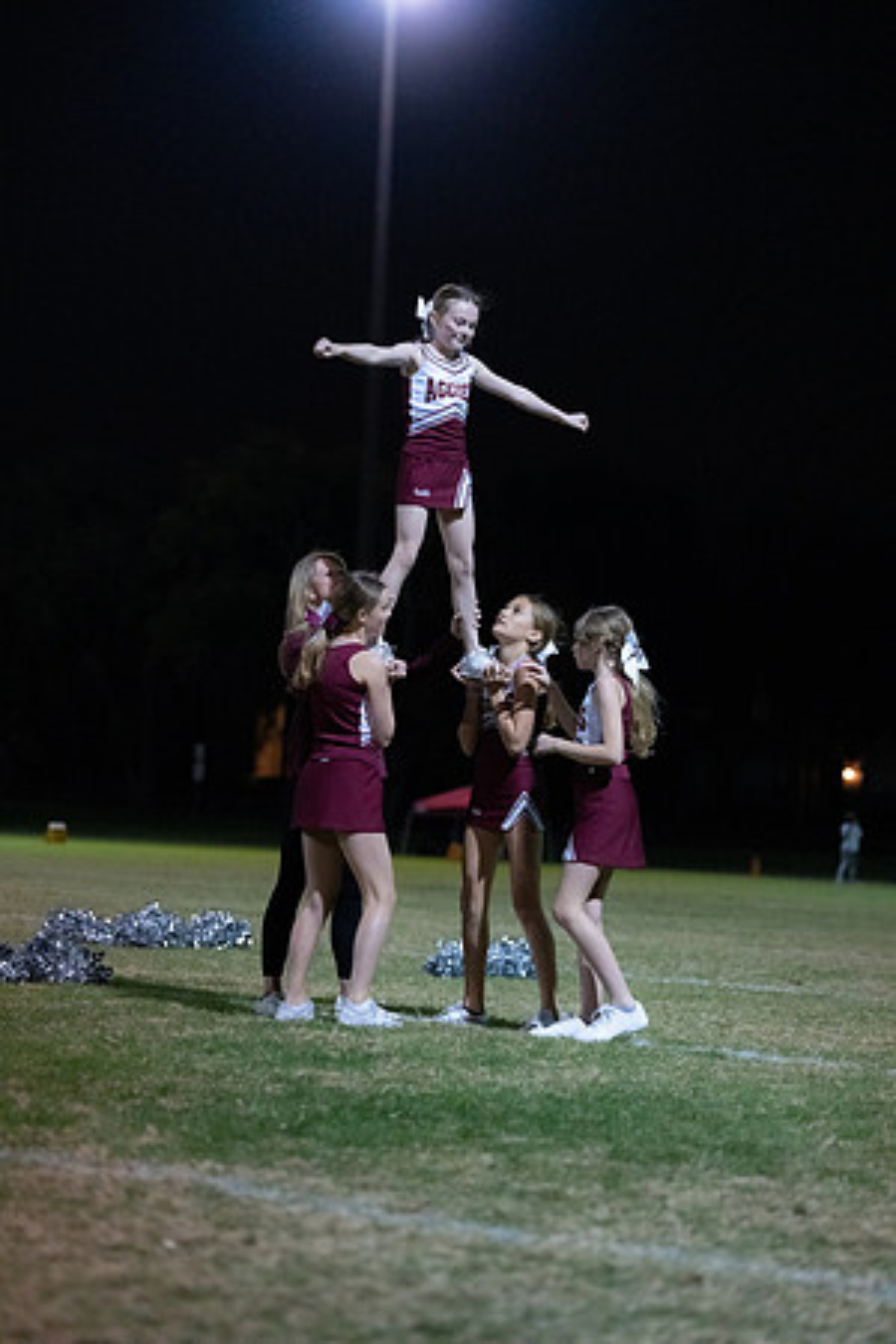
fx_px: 3509
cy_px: 672
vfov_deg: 21.7
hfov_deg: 14.6
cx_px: 448
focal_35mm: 94
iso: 8000
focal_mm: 94
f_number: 2.8
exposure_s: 1/800
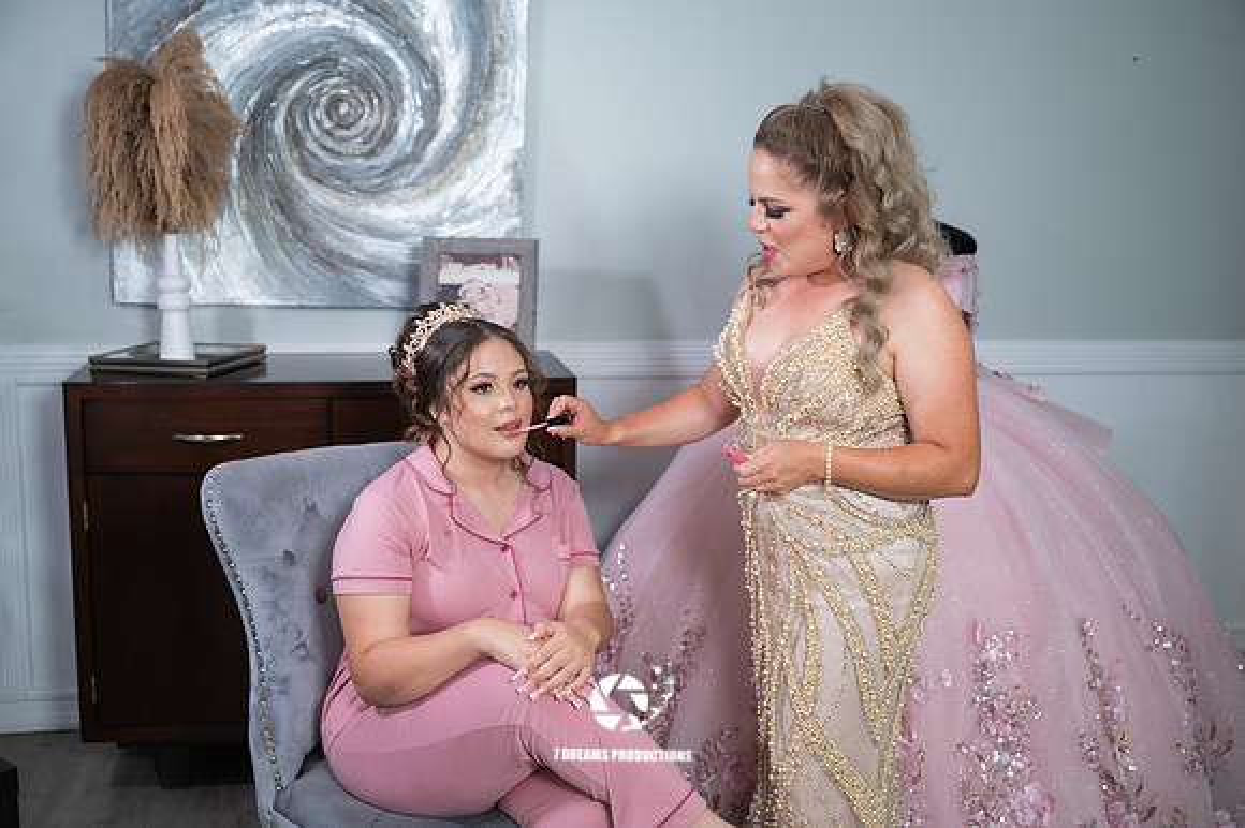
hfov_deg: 50.1
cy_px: 414
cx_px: 622
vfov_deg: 34.6
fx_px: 1330
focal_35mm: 38
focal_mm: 37
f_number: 2.8
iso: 640
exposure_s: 1/60
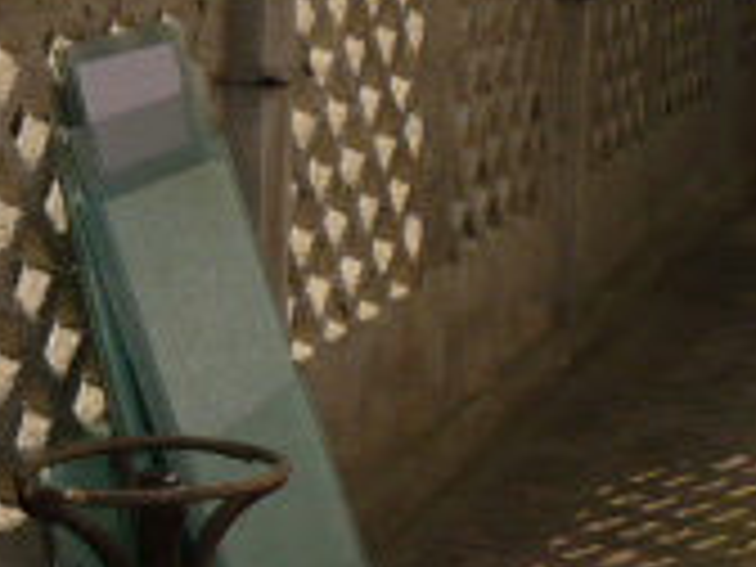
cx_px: 1080
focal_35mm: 126
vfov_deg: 11.7
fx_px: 2752
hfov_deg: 14.7
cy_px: 76
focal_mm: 5.5
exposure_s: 1/250
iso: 100
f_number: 8
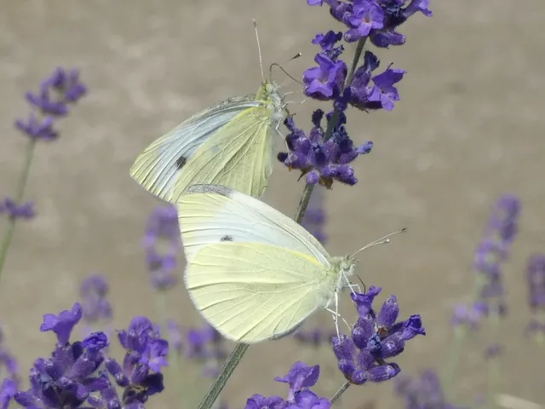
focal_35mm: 120
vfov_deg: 12.3
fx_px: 1889
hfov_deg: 16.4
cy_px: 204
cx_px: 272
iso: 80
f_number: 5.1
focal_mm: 21.5
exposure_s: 1/500
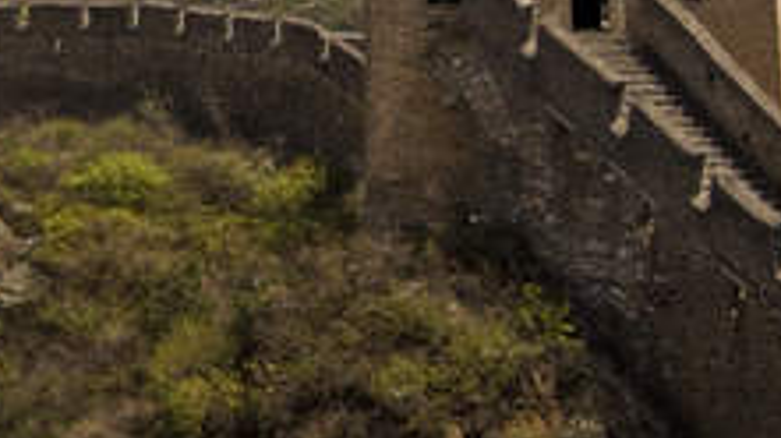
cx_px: -251
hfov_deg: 10.1
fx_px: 4326
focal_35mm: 209
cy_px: -44
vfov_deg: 5.8
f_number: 20
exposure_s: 1/1600
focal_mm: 46
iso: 5000
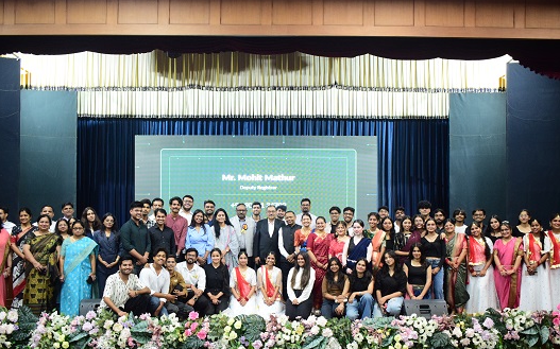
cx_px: 278
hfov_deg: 53.3
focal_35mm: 37
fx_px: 558
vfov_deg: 34.7
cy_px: 210
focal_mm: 21
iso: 2500
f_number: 3.8
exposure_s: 1/25
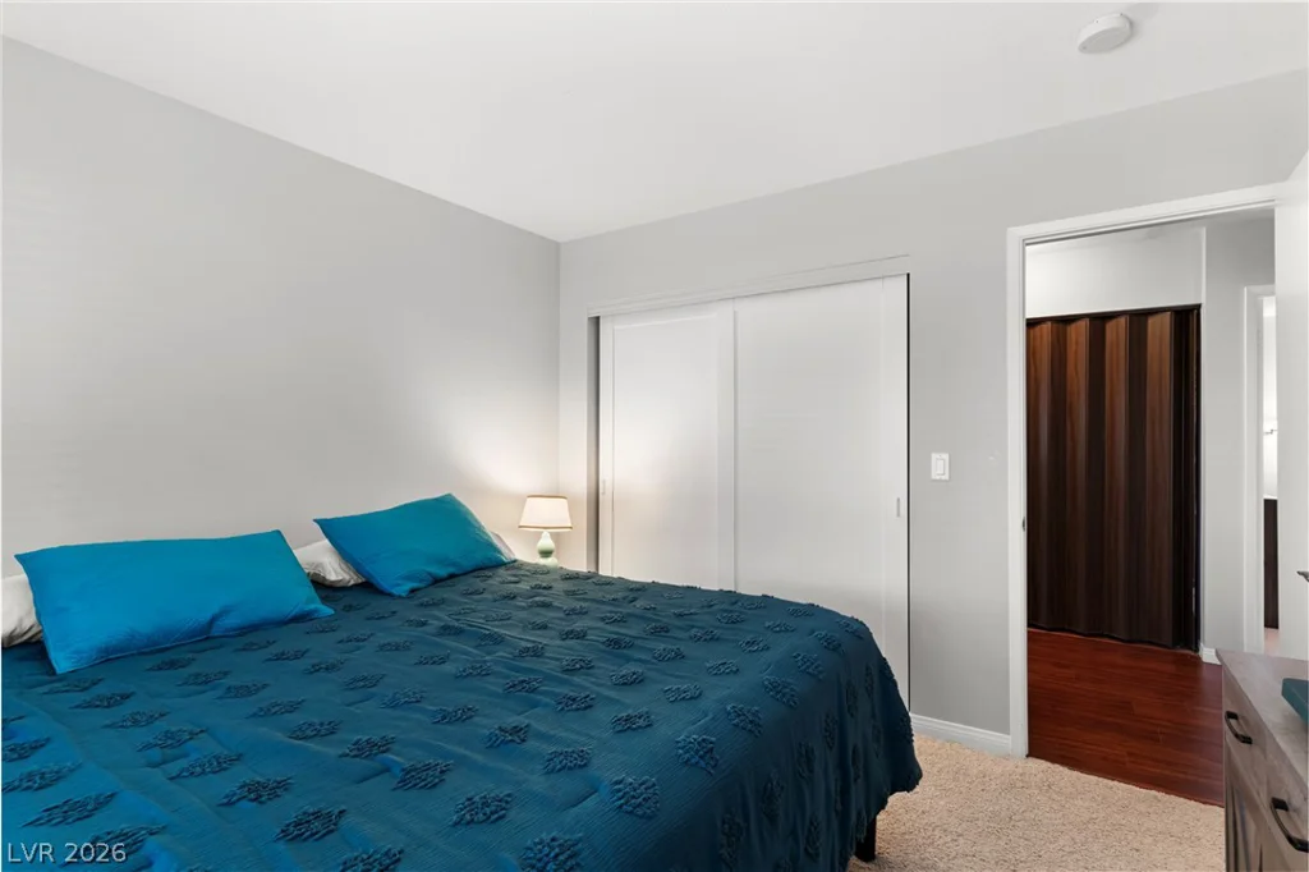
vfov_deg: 70.4
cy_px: 436
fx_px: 618
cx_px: 654
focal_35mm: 17
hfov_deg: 93.3
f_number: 8
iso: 500
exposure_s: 1/13
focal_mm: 17
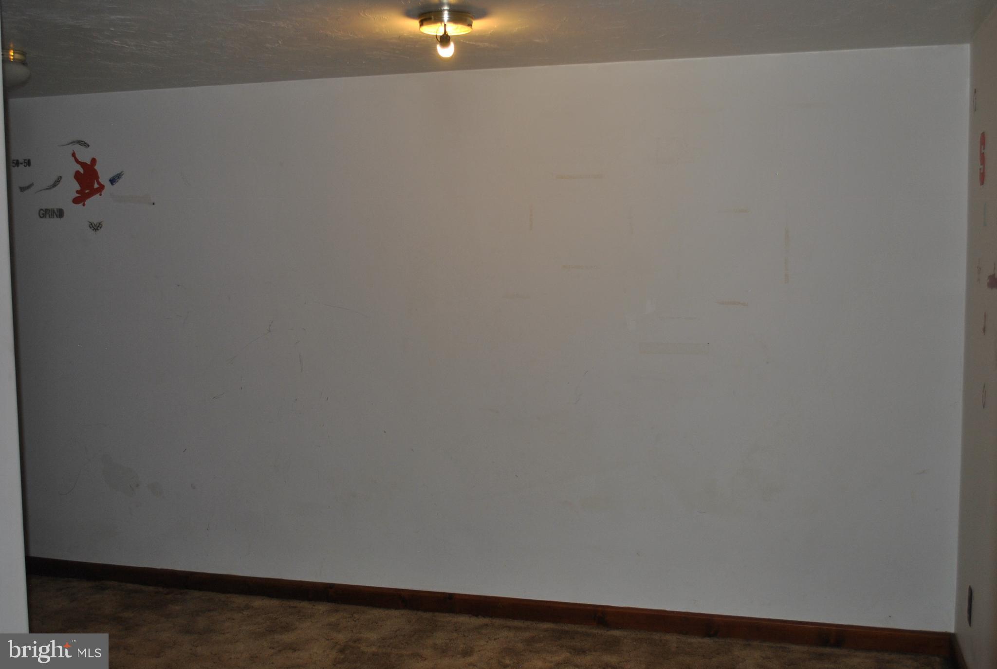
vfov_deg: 34.3
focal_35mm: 39
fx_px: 1082
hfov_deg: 49.5
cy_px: 334
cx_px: 498
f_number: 4.2
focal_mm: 26
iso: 200
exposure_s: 1/60
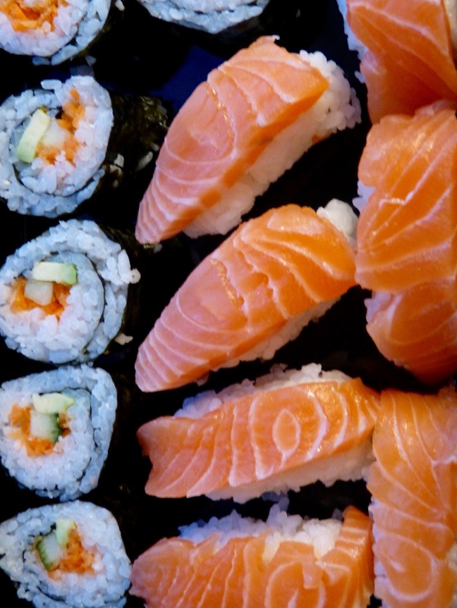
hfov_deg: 28.6
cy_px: 273
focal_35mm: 51
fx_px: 897
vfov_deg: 37.4
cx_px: 224
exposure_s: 1/6
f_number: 3.2
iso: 400
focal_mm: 7.4
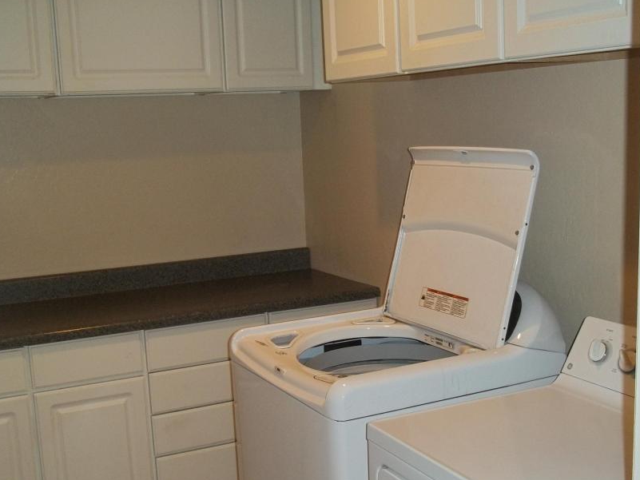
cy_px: 285
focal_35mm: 46
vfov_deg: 31.4
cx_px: 325
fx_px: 851
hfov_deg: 41.2
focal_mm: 6.5
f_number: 3.1
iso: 160
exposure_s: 1/30
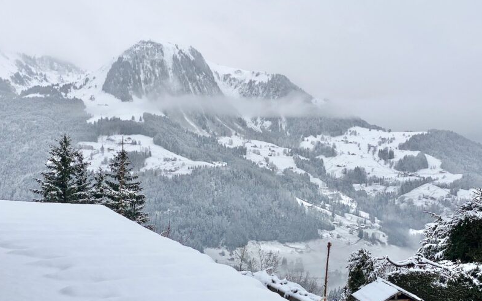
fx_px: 736
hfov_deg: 36.3
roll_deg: -1.8
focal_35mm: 56
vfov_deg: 23.1
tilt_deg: -5.2
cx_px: 241
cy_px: 179
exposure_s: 1/121
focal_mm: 6
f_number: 2
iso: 64
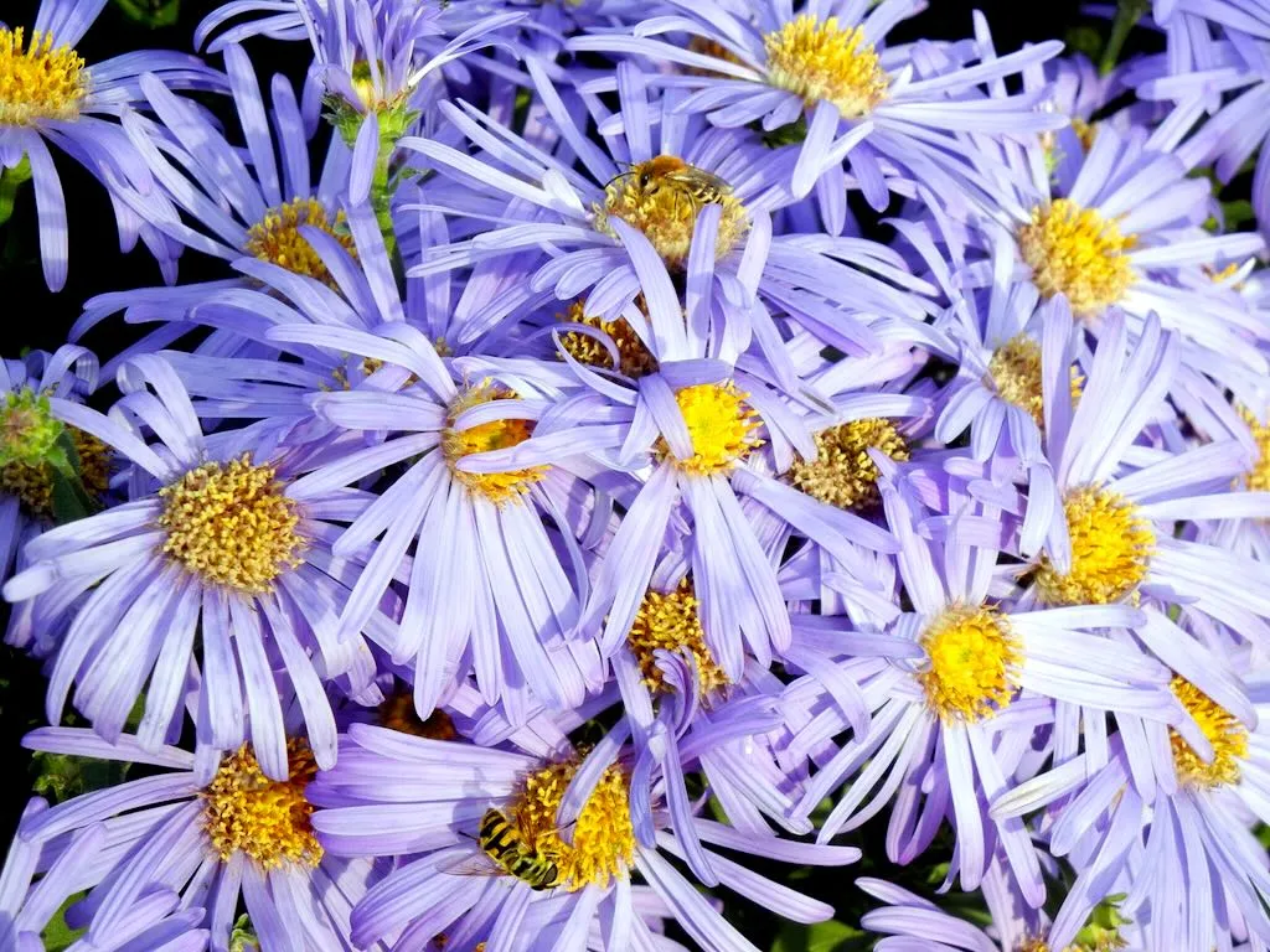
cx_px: 635
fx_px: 4880
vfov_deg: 11.1
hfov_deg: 14.8
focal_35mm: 133
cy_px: 476
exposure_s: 1/177
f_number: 4.6
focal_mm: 24
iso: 160
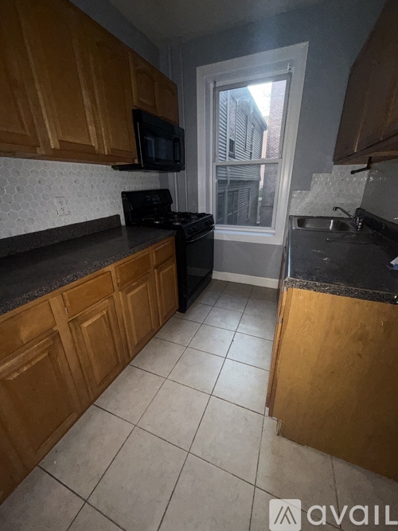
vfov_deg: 102.1
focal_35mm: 14
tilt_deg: -20.8
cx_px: 199
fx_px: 215
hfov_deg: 85.7
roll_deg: +1.4
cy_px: 266
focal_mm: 2.22
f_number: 2.2
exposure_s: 1/40
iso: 200
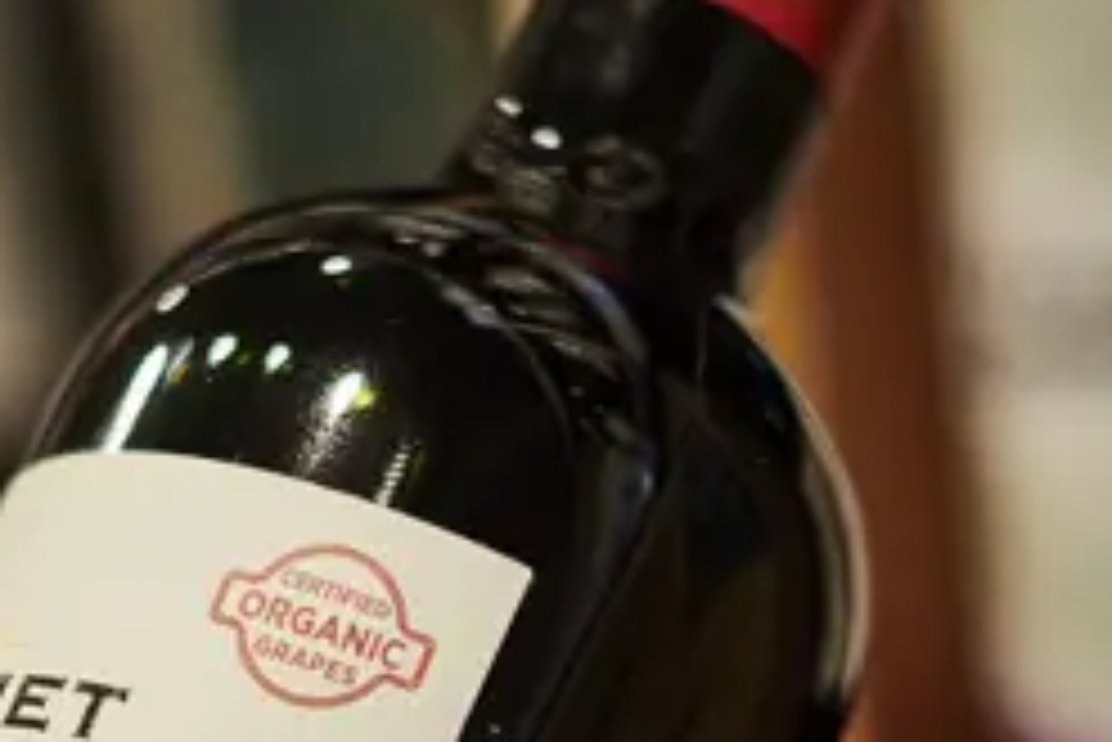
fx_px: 5625
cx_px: 342
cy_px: 850
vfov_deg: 7.5
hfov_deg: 11.3
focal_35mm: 182
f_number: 2.2
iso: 400
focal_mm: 50
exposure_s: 1/400
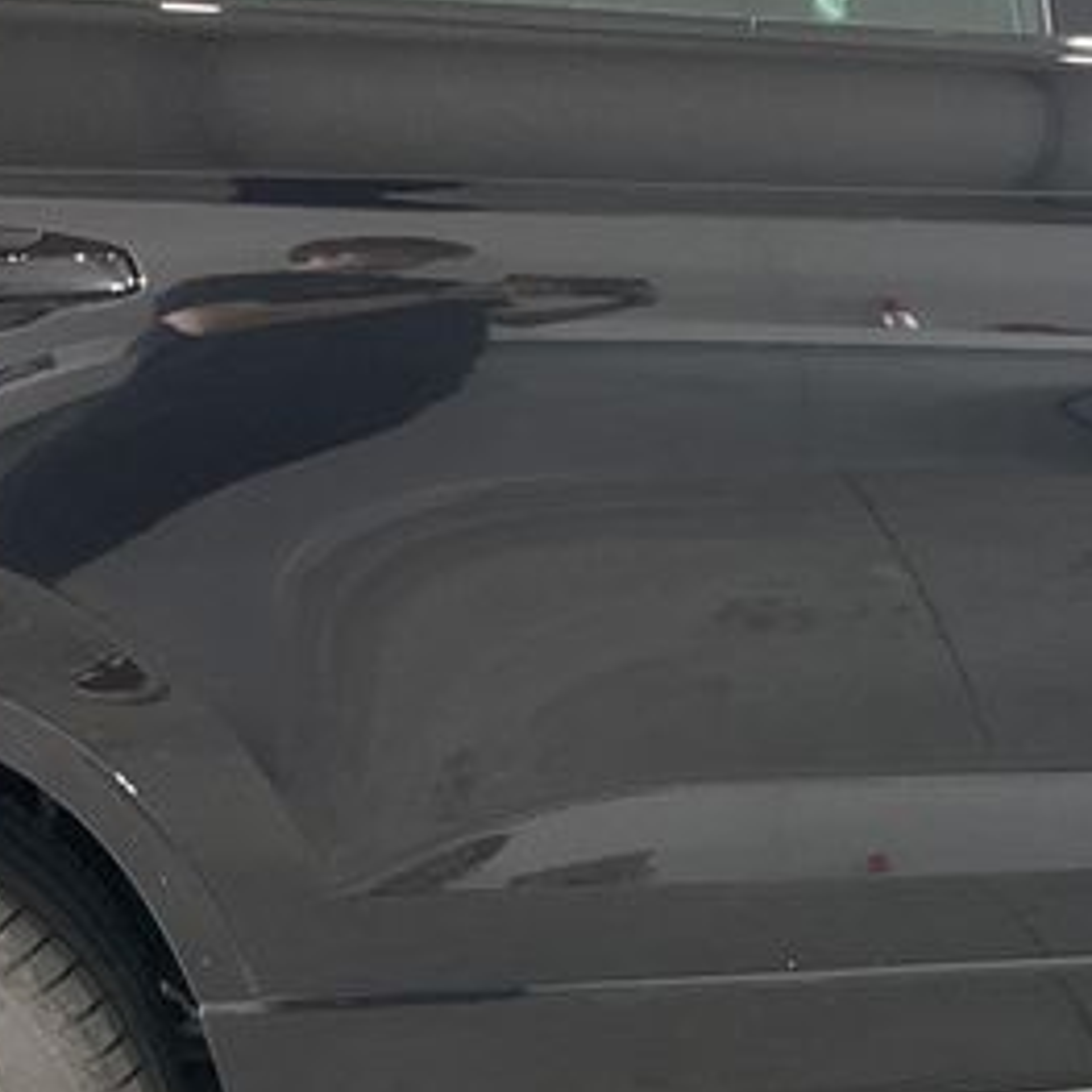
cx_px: 1200
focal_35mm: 78
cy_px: 523
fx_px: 2784
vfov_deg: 22.2
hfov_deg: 21.1
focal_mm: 3
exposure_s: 1/50
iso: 64
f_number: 1.8
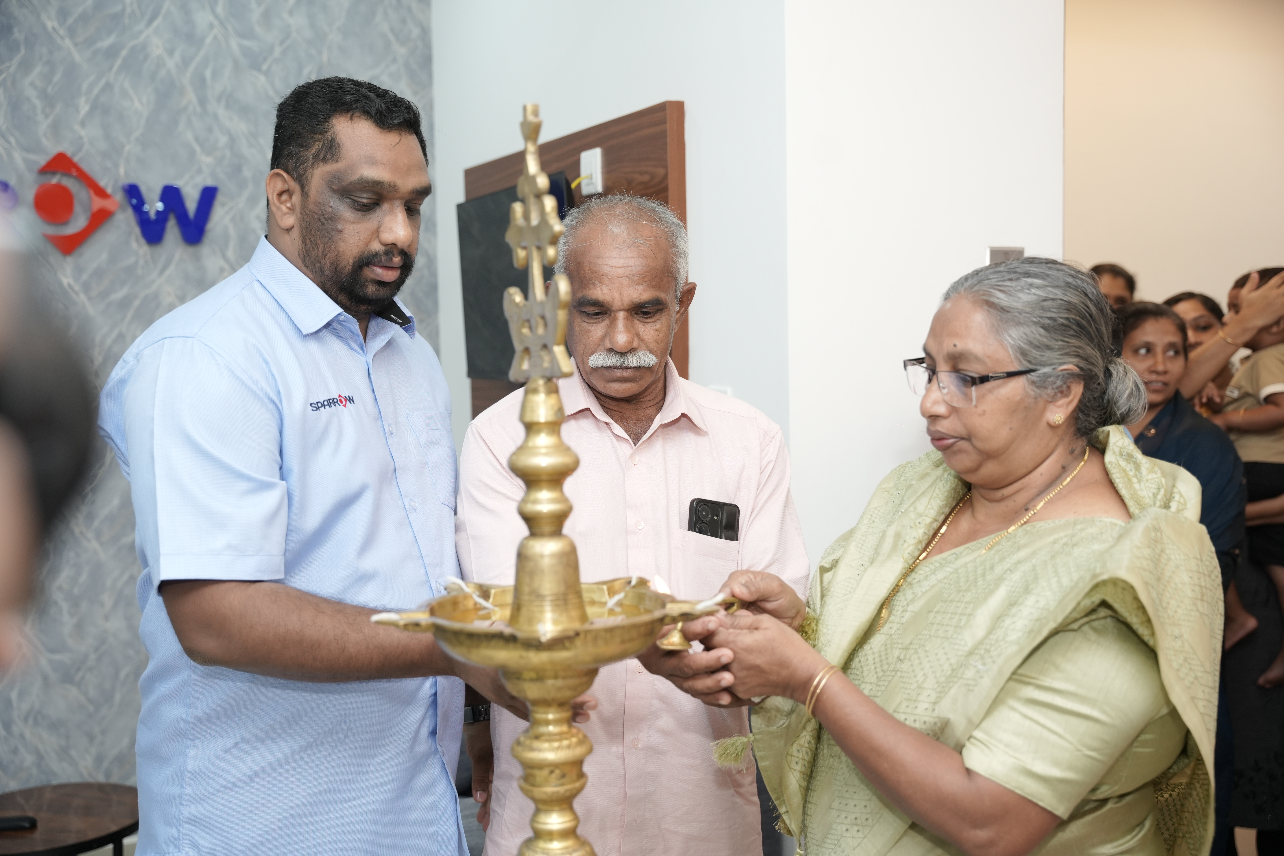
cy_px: 428
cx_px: 642
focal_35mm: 42
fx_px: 1491
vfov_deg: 32.0
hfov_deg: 46.6
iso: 800
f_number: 3.5
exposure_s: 1/160
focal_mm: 41.8
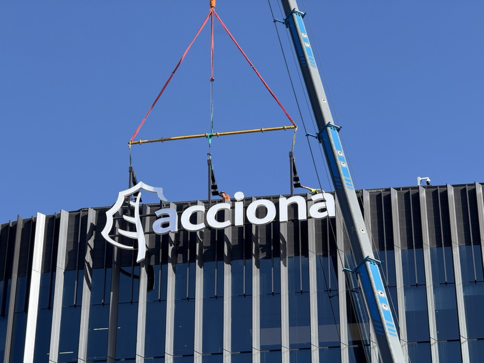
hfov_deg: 16.4
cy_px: 182
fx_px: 1678
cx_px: 242
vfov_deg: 12.3
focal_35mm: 120
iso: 50
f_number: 2.8
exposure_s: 1/784
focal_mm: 15.66
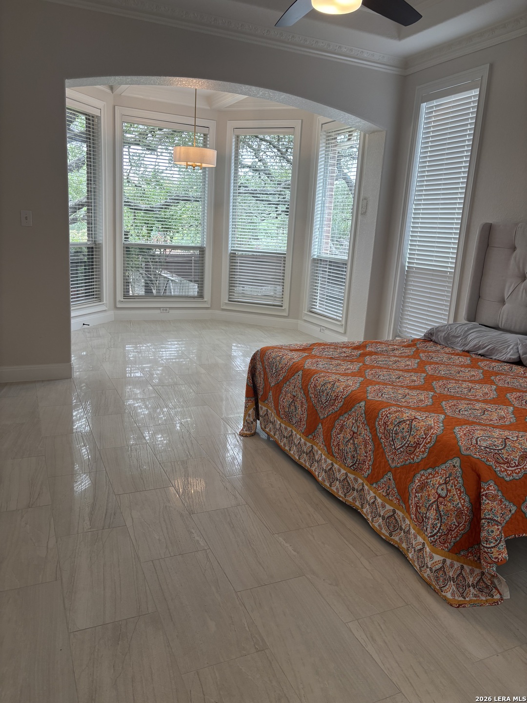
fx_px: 528
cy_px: 352
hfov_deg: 53.1
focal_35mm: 26
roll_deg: -3.5
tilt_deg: -13.1
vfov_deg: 67.3
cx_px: 264
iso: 64
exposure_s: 1/120
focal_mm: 5.96
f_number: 1.6
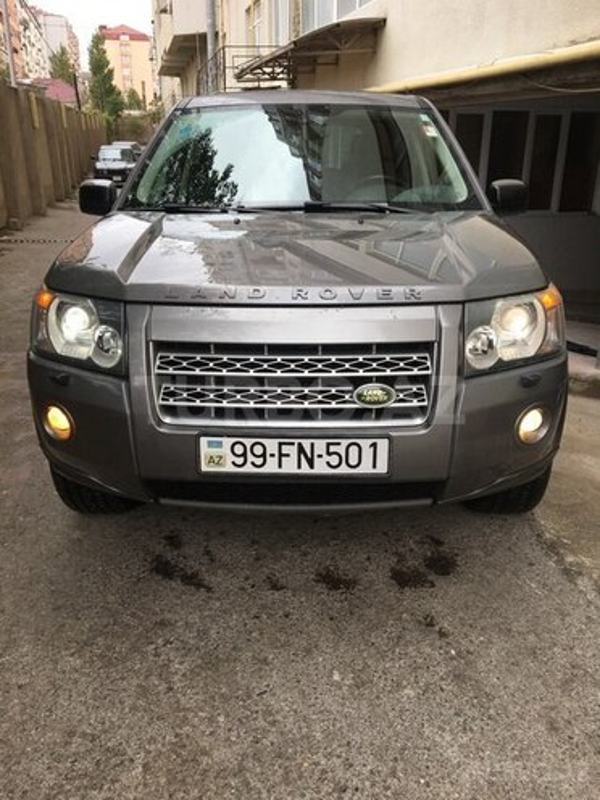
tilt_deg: -21.3
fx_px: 670
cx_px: 300
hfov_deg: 48.2
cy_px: 400
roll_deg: -0.3
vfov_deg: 61.7
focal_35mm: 29
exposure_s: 1/381
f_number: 2.2
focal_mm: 4.15
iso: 25
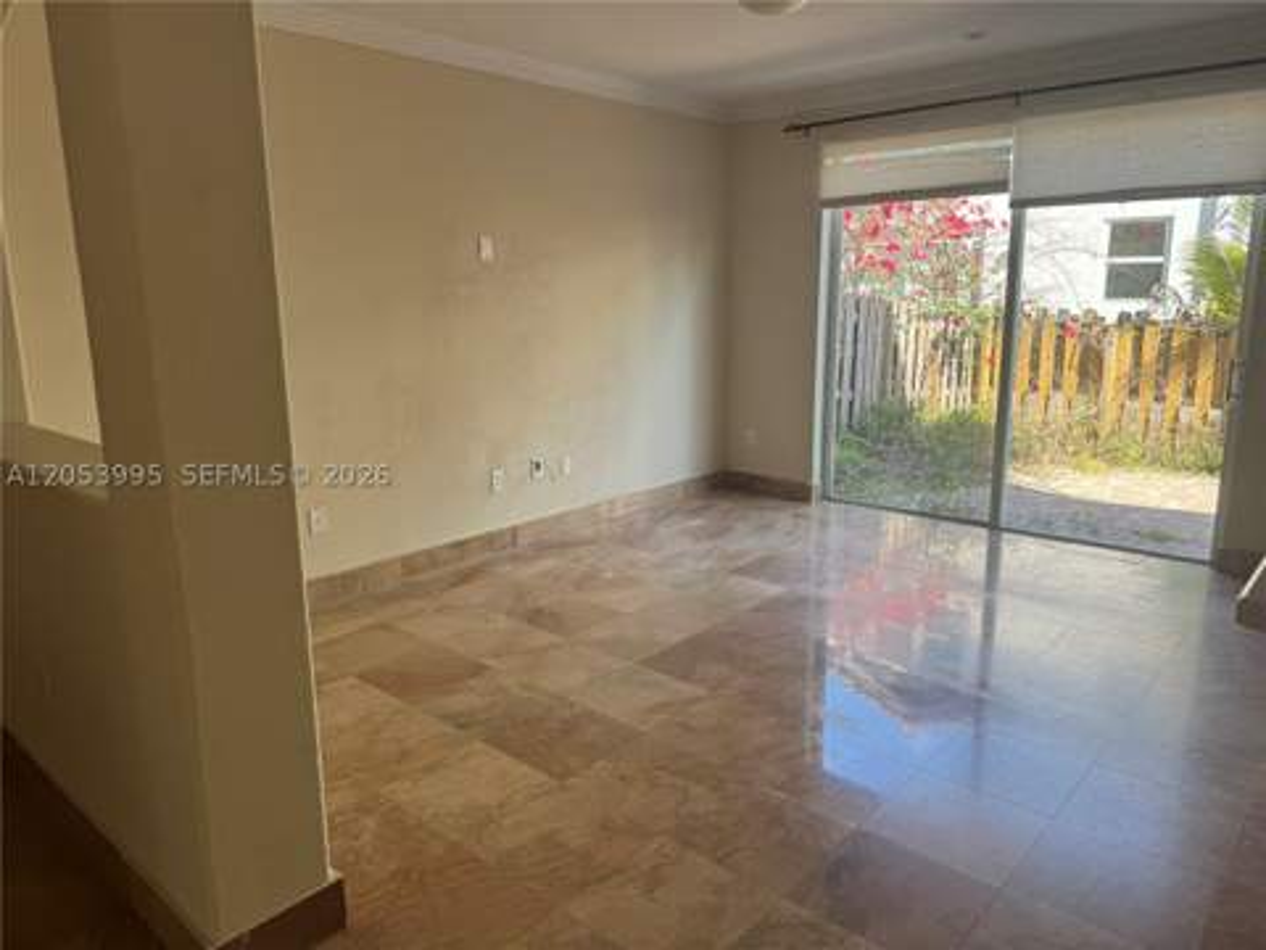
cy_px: 475
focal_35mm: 24
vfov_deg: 56.8
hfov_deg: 71.6
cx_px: 633
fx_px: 878
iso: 64
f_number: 1.78
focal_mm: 6.76
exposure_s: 1/255
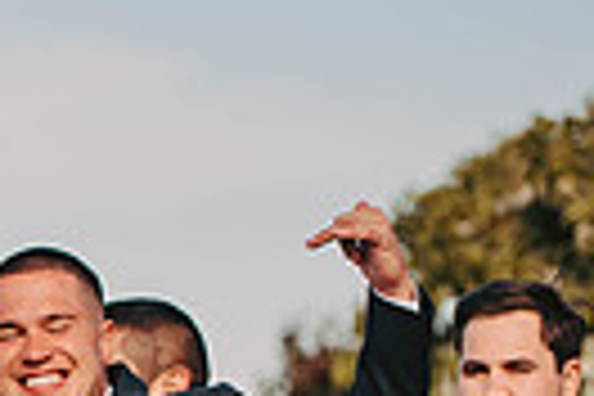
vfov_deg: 3.4
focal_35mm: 405
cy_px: 664
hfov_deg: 5.0
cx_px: -585
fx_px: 6682
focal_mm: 92
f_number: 2.8
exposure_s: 1/4000
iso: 500
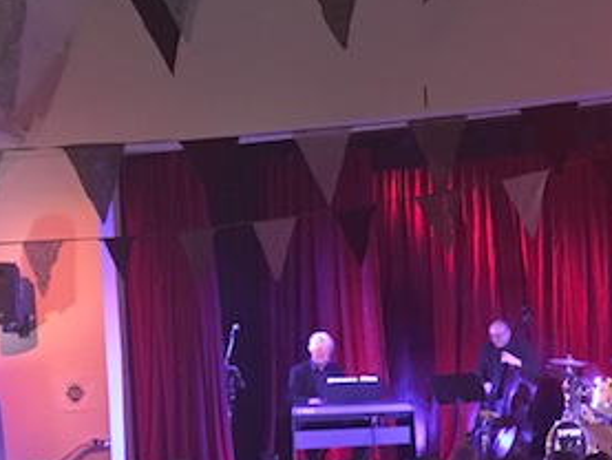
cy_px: 447
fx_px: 1574
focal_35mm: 89
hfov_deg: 21.8
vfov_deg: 16.3
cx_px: 471
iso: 500
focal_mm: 4.15
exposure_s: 1/17
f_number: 2.2
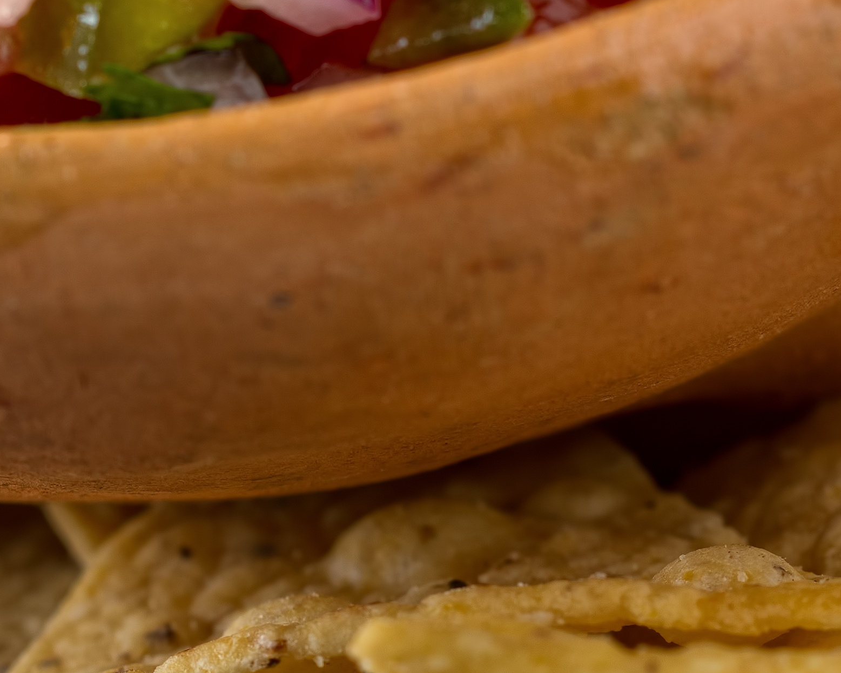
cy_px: -430
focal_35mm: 244
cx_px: -65
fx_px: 6074
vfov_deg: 6.2
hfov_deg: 7.9
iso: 100
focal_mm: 55
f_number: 5.6
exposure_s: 1/250
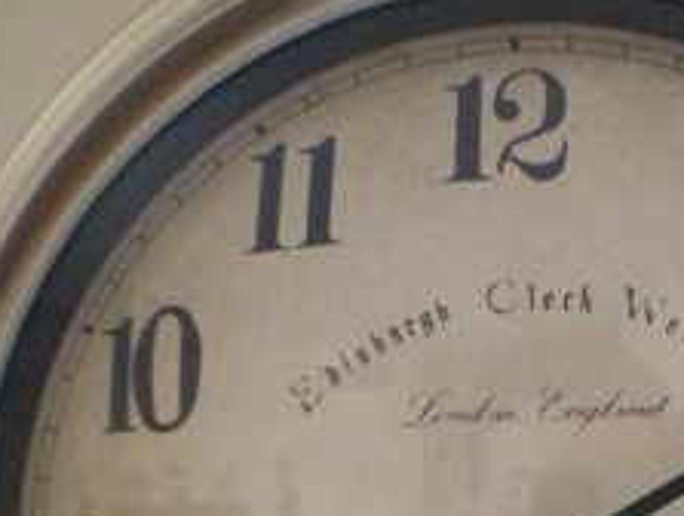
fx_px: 1643
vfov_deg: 17.4
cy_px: 531
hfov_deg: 23.0
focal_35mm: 83
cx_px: 598
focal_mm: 4.28
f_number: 2.4
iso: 400
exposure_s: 1/17
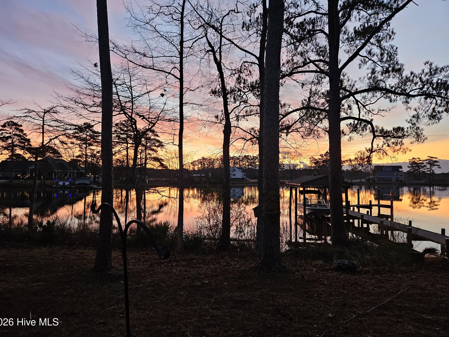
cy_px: 162
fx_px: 311
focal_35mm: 24
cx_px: 218
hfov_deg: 71.6
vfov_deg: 56.8
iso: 200
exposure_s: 1/120
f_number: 1.8
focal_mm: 5.4
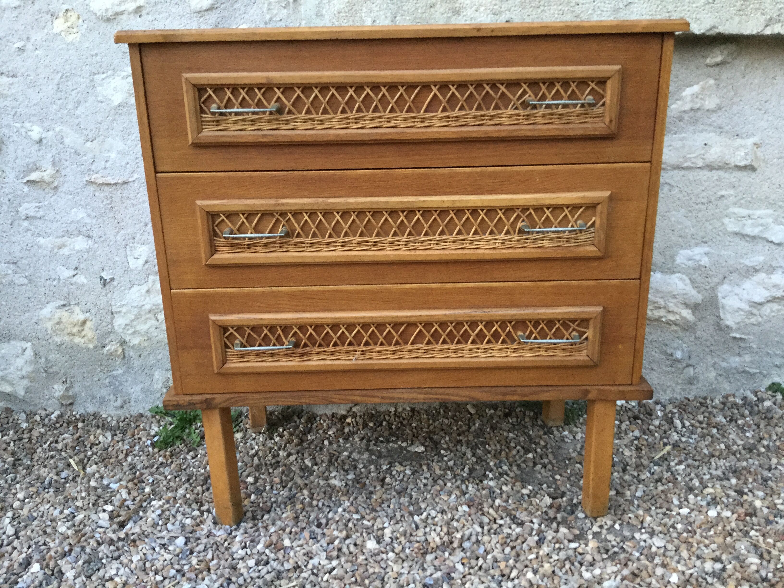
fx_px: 702
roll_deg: -1.8
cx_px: 392
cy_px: 294
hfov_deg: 58.4
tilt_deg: -17.5
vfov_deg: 45.4
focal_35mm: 31
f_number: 2.4
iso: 160
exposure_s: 1/33
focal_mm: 3.3
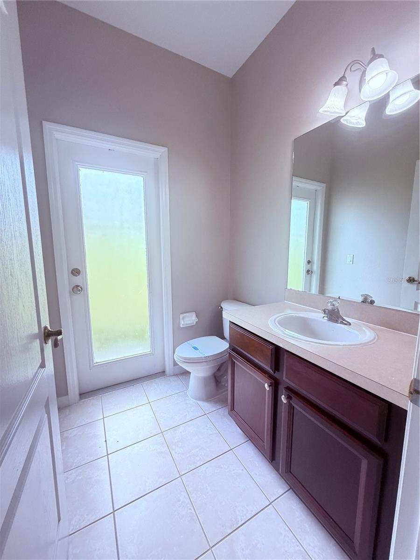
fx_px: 226
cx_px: 210
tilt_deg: -6.7
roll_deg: -0.2
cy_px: 280
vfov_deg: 102.1
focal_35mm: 14
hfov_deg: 85.7
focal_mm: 2.22
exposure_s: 1/121
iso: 320
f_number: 2.2
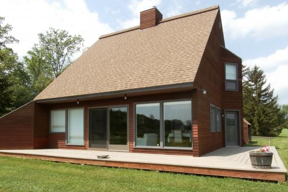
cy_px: 116
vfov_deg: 47.6
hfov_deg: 67.3
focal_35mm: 27
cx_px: 136
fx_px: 216
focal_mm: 4.2
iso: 100
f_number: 3
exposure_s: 1/1000
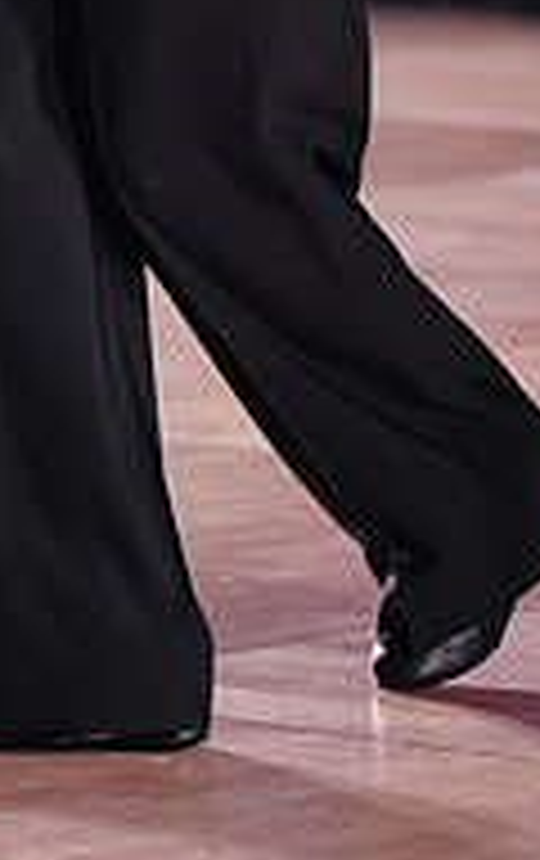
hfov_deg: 2.8
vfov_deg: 4.4
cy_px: -423
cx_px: -119
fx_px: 11096
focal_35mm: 473
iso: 2000
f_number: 2.8
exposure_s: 1/500
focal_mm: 153
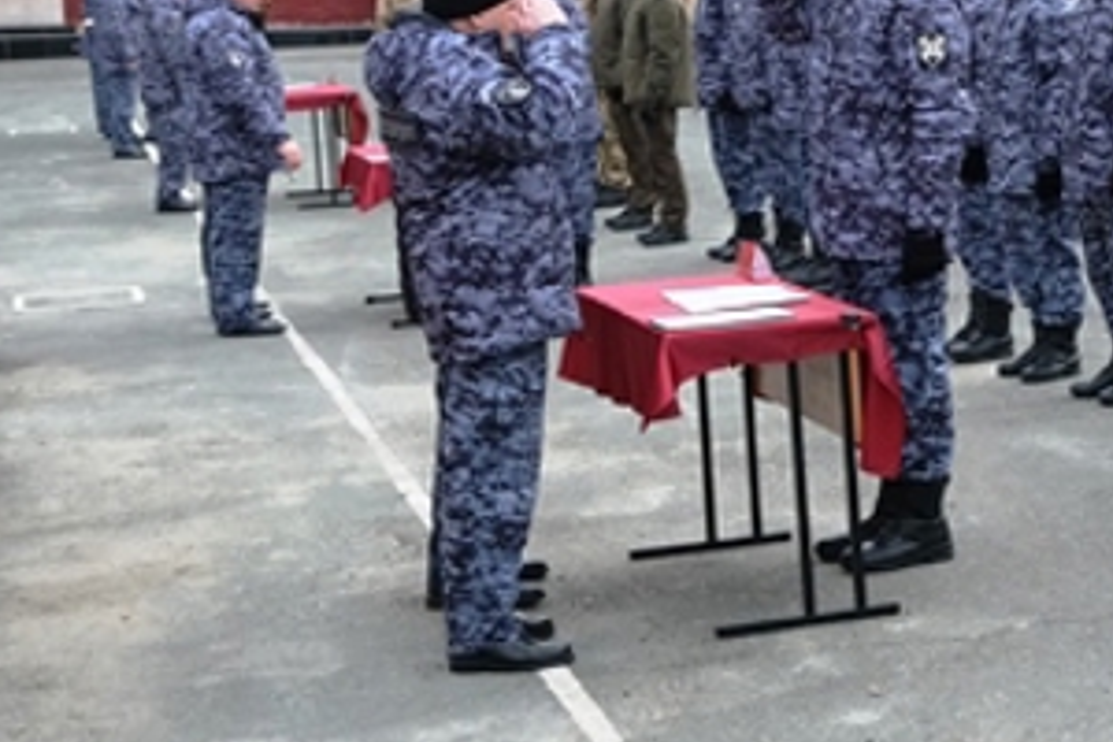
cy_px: 301
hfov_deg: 25.5
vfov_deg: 19.4
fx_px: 2164
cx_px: 1378
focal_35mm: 70
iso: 160
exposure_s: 1/170
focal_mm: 18.4
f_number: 5.6
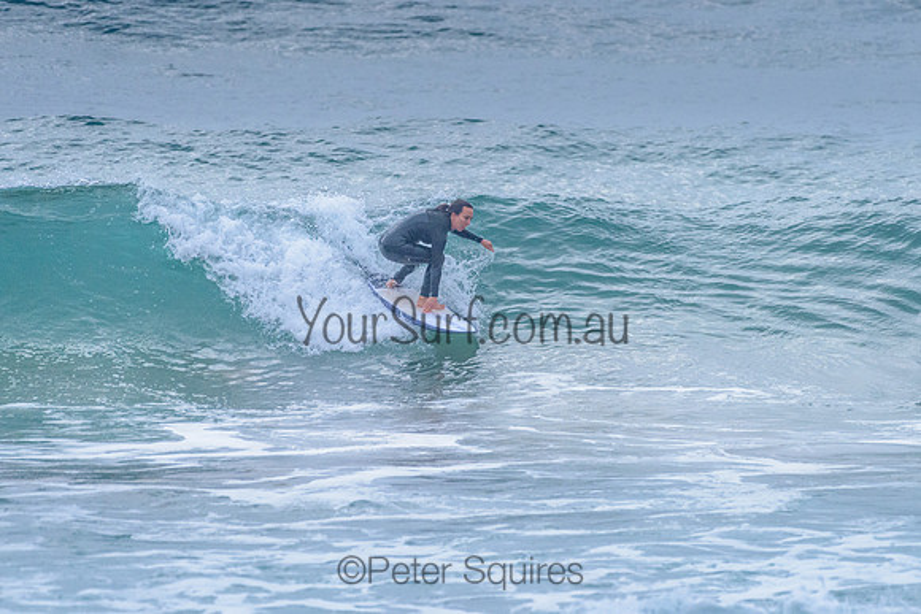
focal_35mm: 613
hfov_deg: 3.4
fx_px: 15682
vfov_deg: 2.2
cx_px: 511
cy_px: 264
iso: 2000
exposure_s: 1/2000
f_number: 5.6
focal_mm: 500
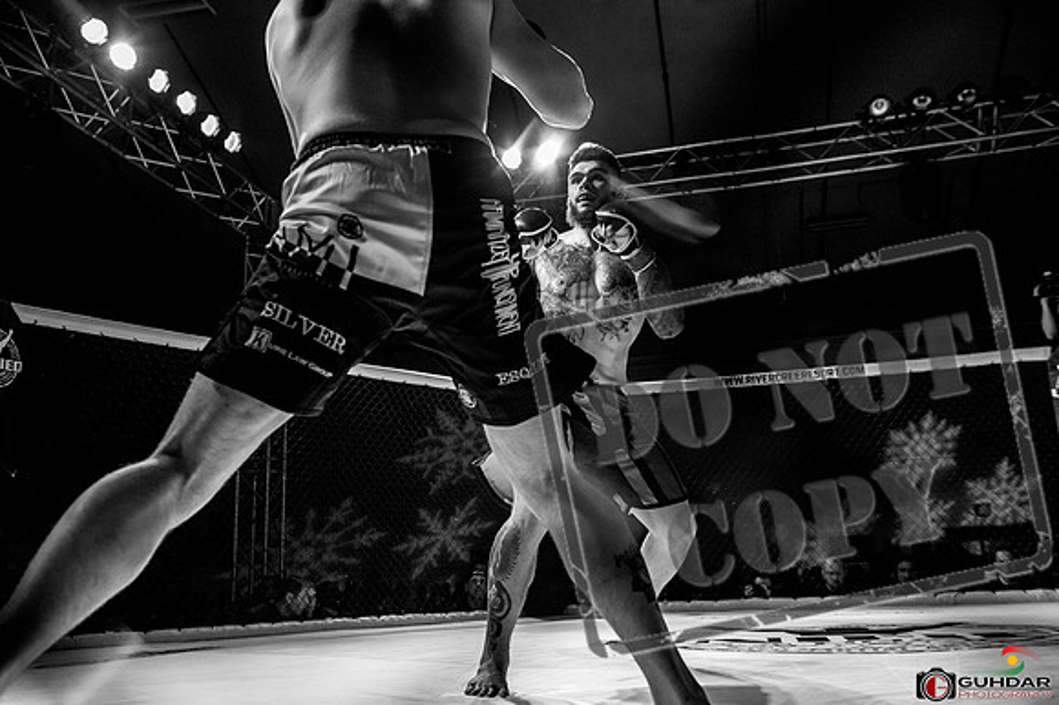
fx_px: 941
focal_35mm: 32
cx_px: 530
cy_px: 352
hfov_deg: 58.7
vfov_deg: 41.1
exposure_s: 1/640
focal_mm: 32
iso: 1600
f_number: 4.5
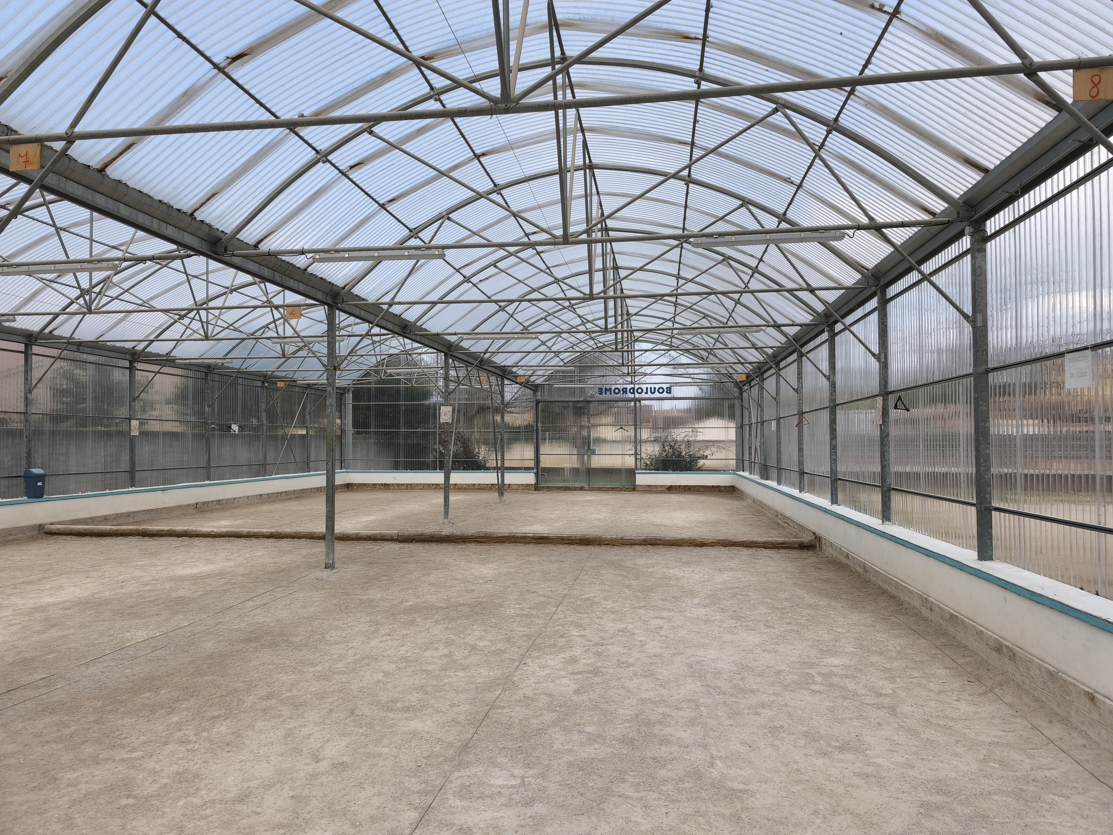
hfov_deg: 73.9
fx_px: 740
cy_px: 418
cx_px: 556
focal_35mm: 23
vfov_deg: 58.9
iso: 50
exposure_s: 1/740
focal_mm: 6.57
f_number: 1.6
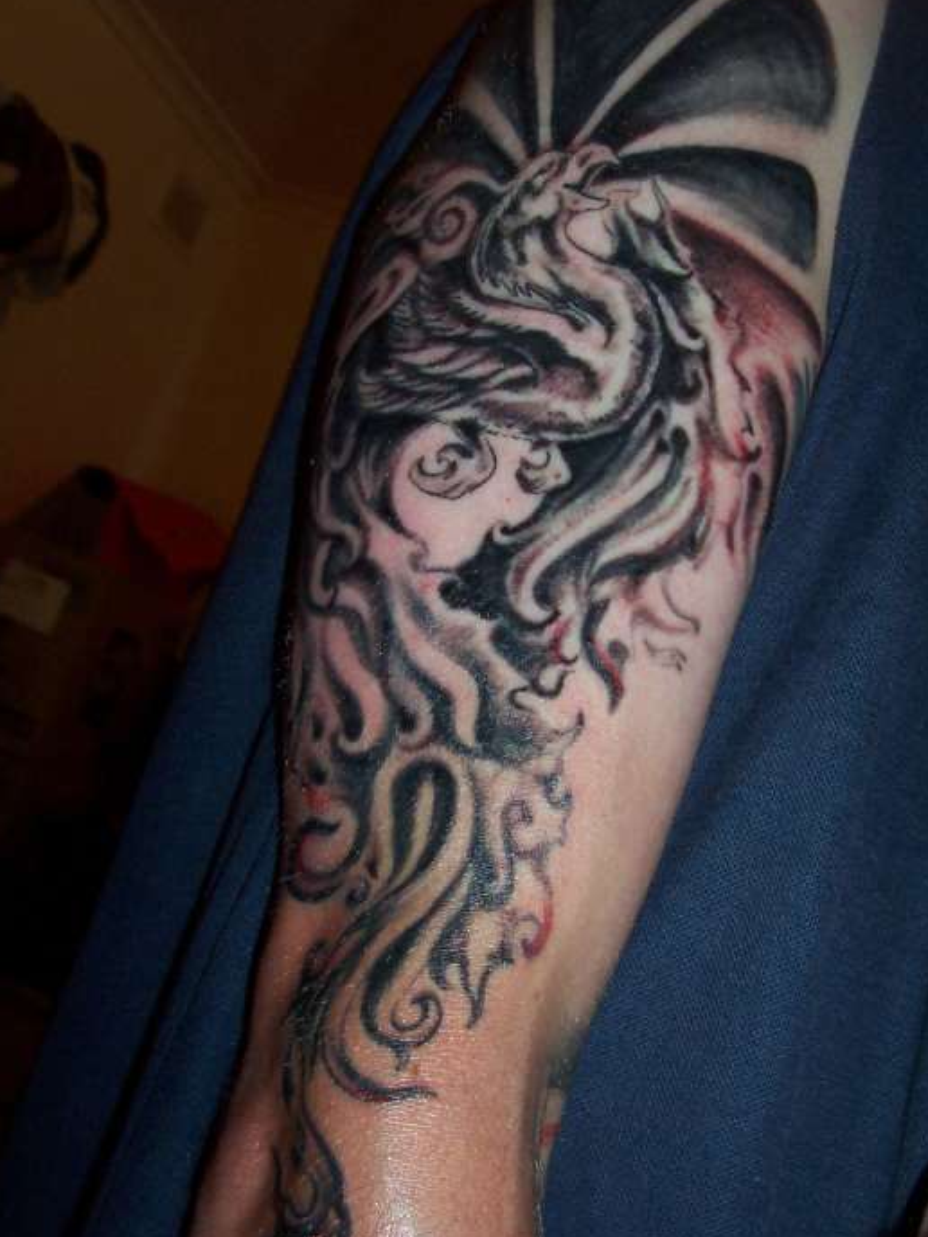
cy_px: 584
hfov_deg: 33.6
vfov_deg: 43.8
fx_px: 1537
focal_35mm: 43
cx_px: 496
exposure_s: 1/60
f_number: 2.8
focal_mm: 5.6
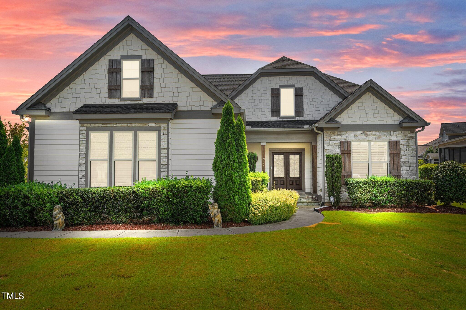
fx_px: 324
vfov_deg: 51.3
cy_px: 155
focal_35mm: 25
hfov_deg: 71.5
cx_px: 233
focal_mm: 25
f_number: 4.5
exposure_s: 1/90
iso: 100
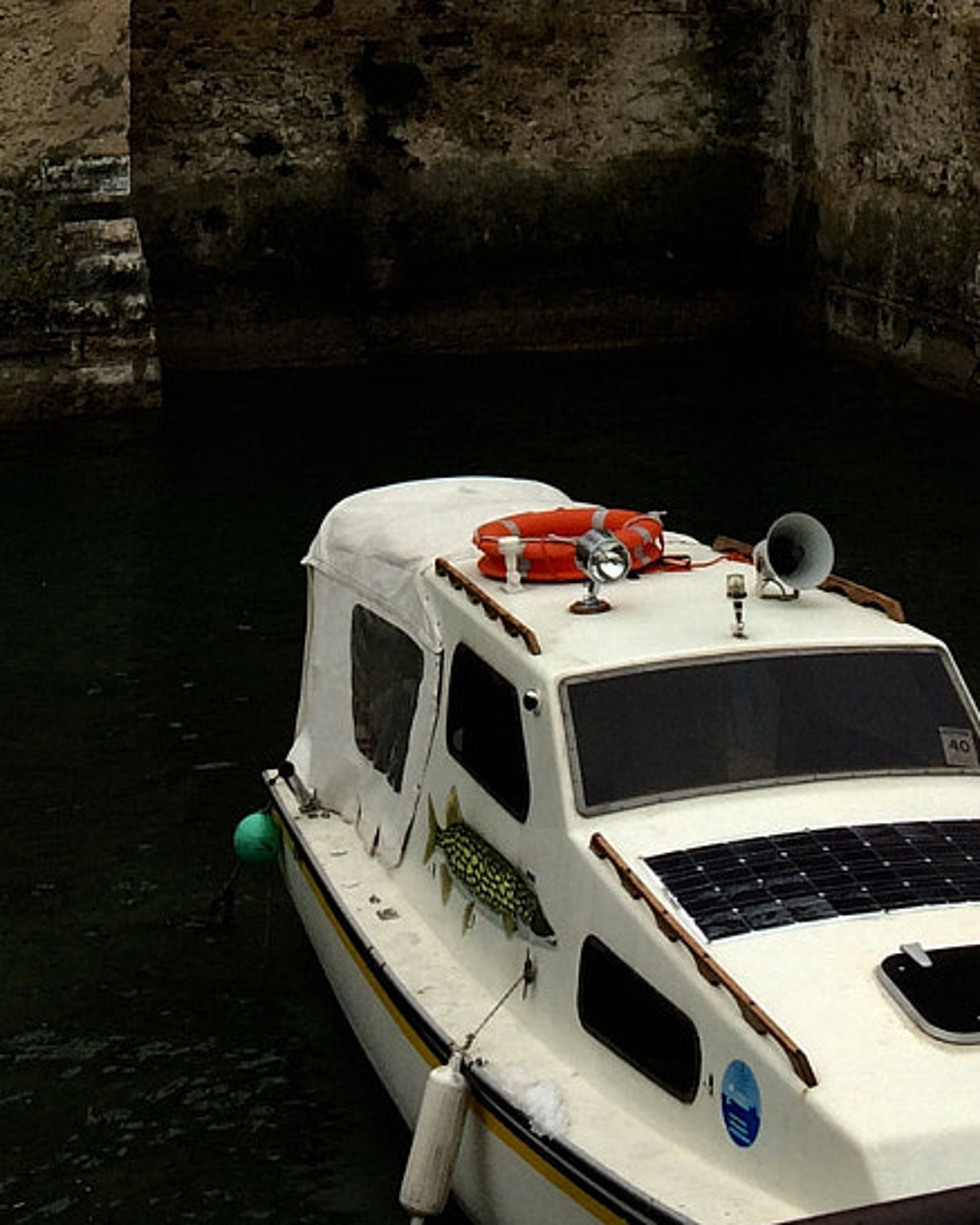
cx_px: 426
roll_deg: +1.0
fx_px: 3008
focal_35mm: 83
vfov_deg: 21.1
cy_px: -310
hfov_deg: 18.5
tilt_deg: +3.8
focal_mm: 4.15
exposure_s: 1/406
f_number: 2.2
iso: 32
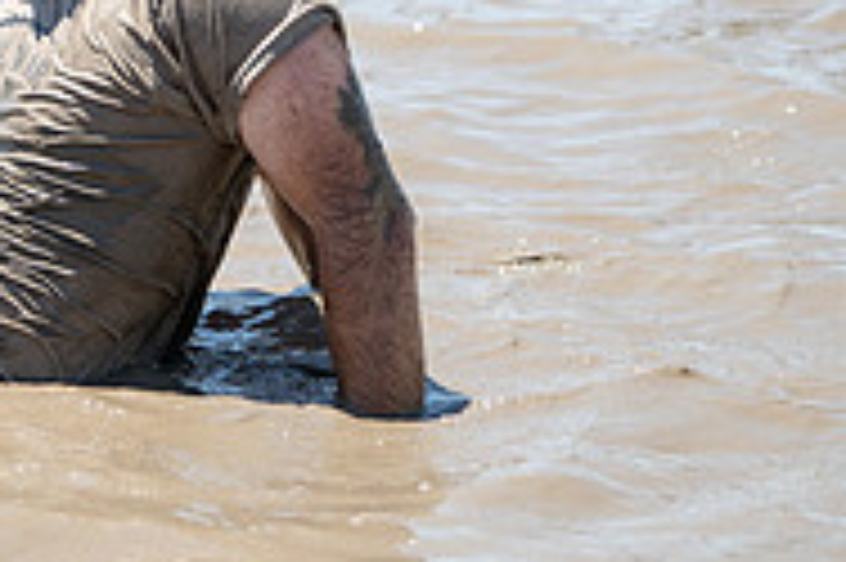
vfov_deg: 6.3
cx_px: -331
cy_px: 56
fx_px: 5095
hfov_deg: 9.3
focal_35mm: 217
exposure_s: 1/1600
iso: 100
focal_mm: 70
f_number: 2.8
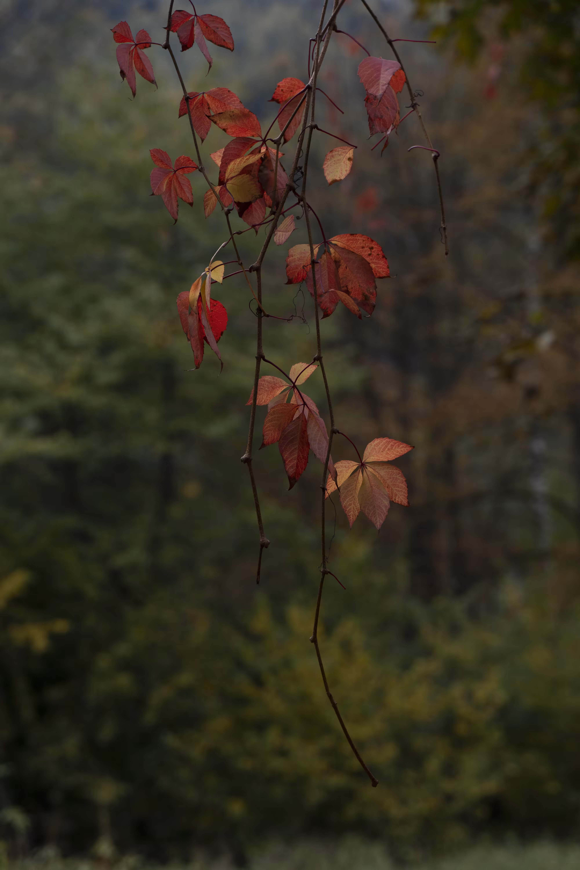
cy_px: 435
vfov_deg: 27.0
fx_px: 1812
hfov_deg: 18.2
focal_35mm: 75
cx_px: 290
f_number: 5.6
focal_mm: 75
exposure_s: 1/125
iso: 400
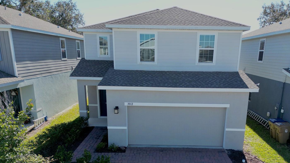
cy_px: 115
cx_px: 162
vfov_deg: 38.3
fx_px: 231
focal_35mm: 30
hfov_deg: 64.1
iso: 150
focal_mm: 6.72
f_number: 1.7
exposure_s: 1/1250
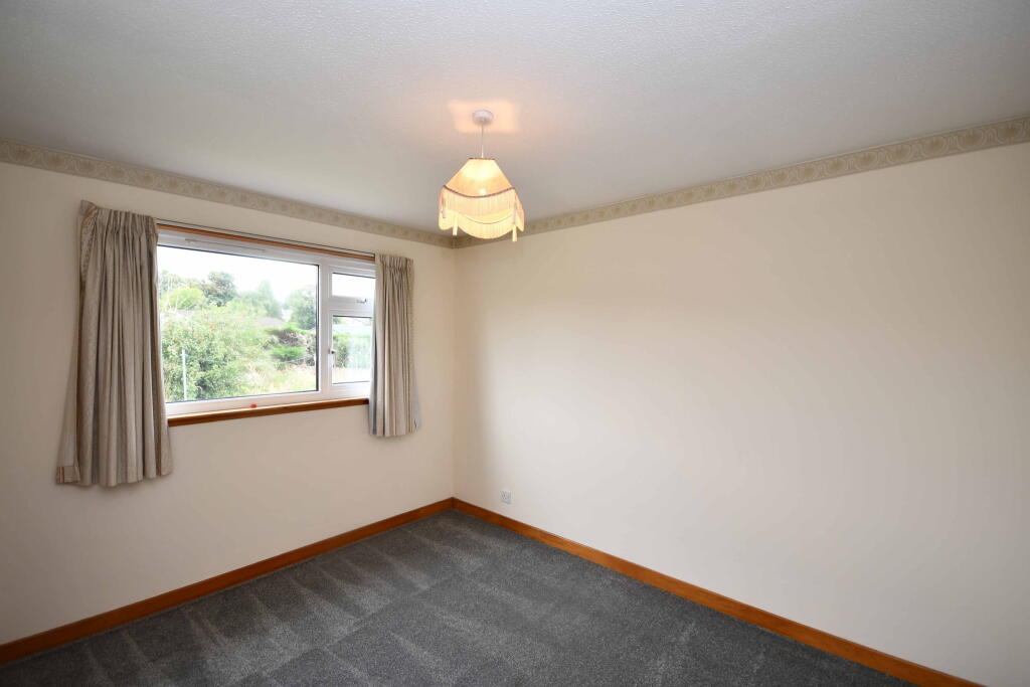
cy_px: 344
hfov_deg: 100.4
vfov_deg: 77.3
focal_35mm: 15
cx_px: 515
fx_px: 429
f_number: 4
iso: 200
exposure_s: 1/60
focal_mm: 10
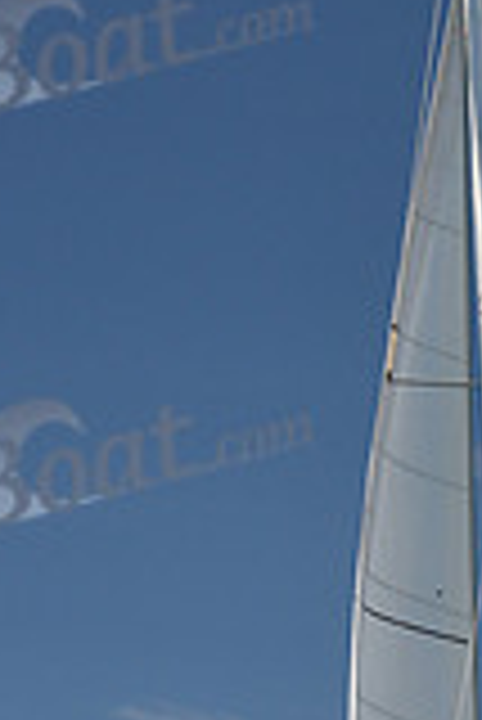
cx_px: 547
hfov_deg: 5.4
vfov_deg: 8.1
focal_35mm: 253
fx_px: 5070
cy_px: 666
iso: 320
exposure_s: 1/800
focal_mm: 70
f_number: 6.3
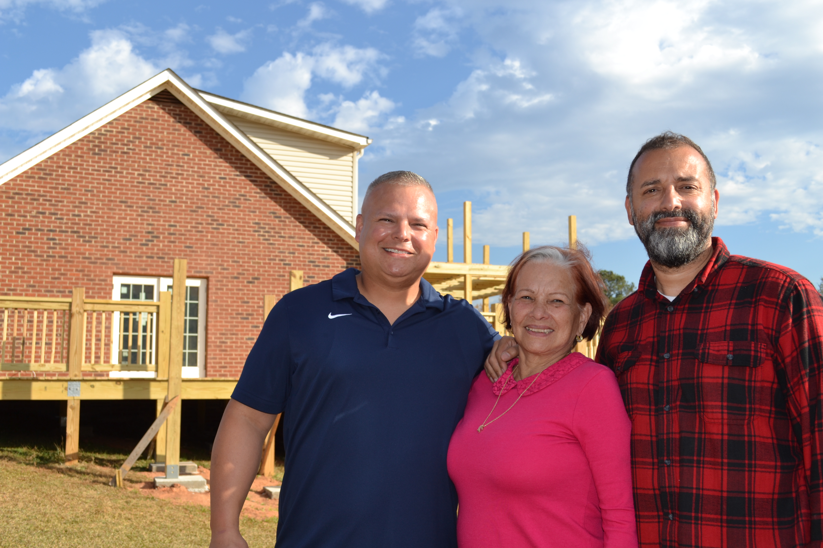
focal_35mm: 36
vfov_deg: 36.9
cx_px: 412
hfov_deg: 53.1
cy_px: 274
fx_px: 823
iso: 100
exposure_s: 1/200
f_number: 7.1
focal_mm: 24
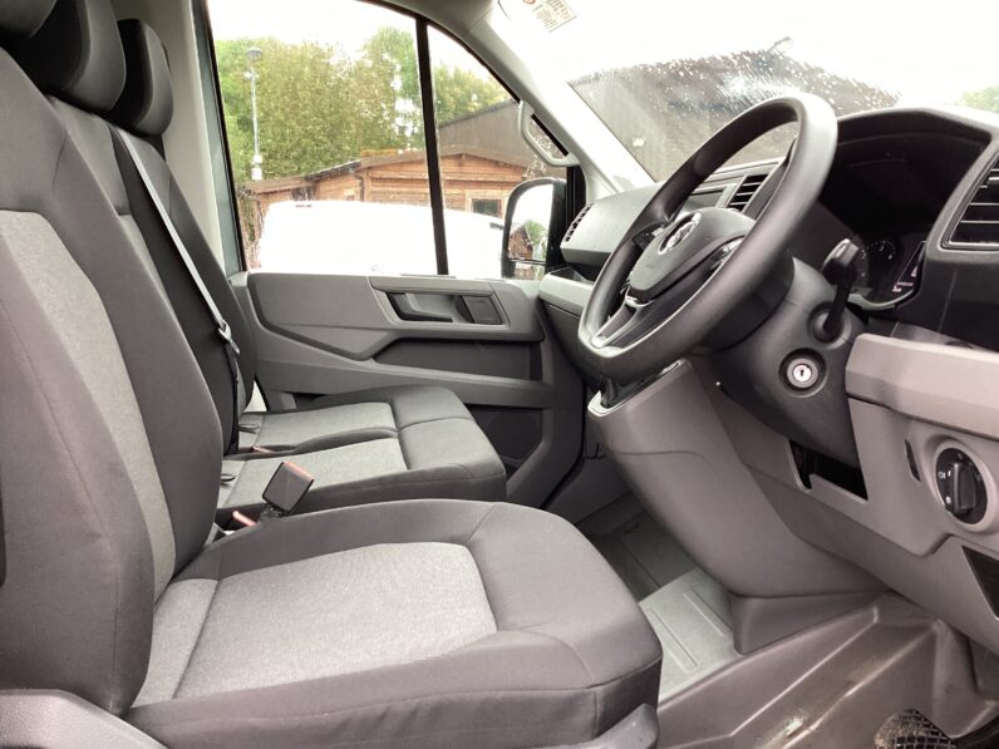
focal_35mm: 31
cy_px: 374
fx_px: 895
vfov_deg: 45.4
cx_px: 500
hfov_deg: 58.4
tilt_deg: -8.3
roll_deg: -0.1
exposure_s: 1/60
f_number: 2.4
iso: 100
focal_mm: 3.3
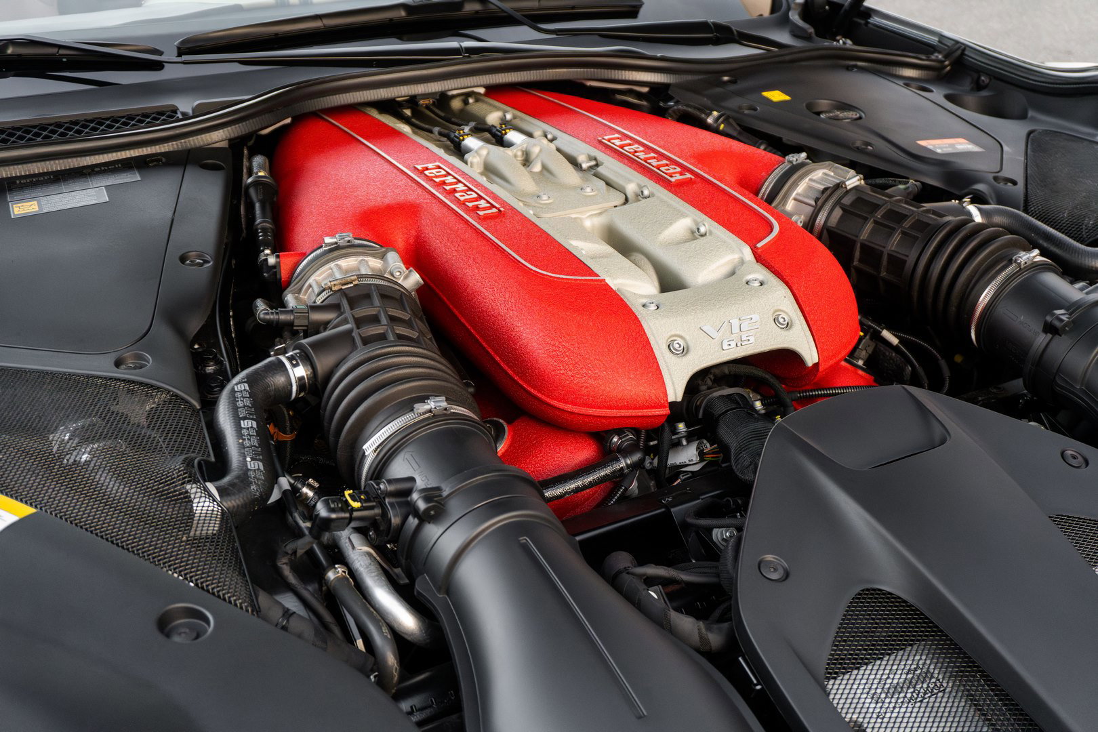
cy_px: 366
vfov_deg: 31.9
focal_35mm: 42
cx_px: 549
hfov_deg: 46.4
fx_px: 1281
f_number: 4.5
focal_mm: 28
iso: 3200
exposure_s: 1/160
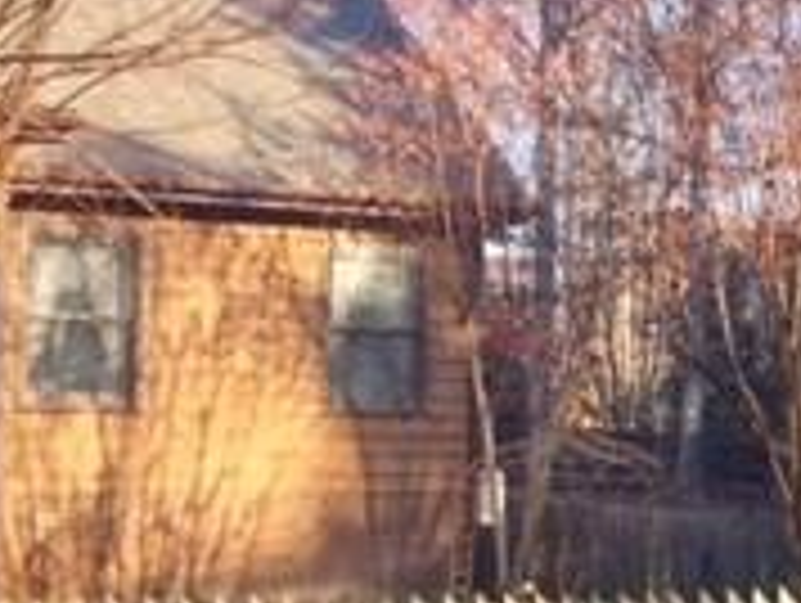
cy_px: 392
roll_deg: +0.0
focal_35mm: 104
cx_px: 1192
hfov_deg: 17.1
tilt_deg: +2.9
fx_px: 2410
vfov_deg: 14.2
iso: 32
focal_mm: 4.15
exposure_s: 1/370
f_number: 2.2
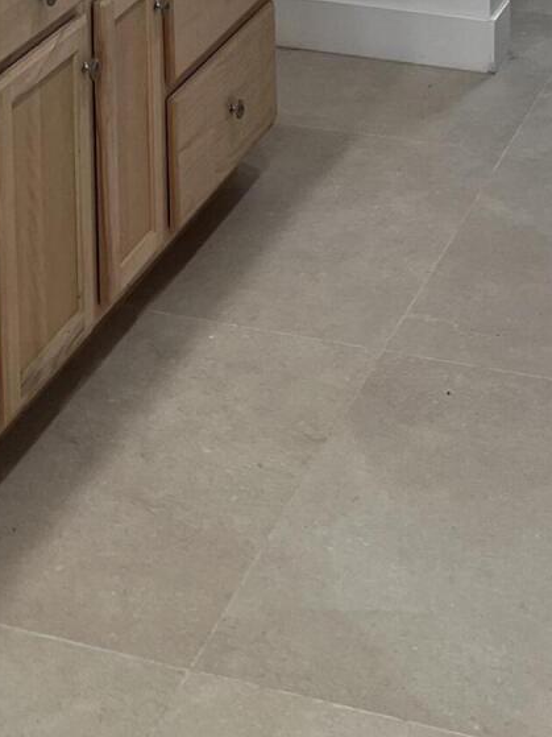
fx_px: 1978
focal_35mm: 93
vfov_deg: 18.2
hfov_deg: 15.9
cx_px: 215
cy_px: -434
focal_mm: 5.1
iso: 64
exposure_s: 1/164
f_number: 1.6
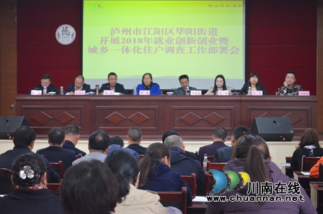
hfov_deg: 28.1
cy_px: 107
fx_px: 645
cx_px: 162
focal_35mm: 72
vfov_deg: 18.8
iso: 3200
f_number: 5.6
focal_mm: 48
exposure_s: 1/15
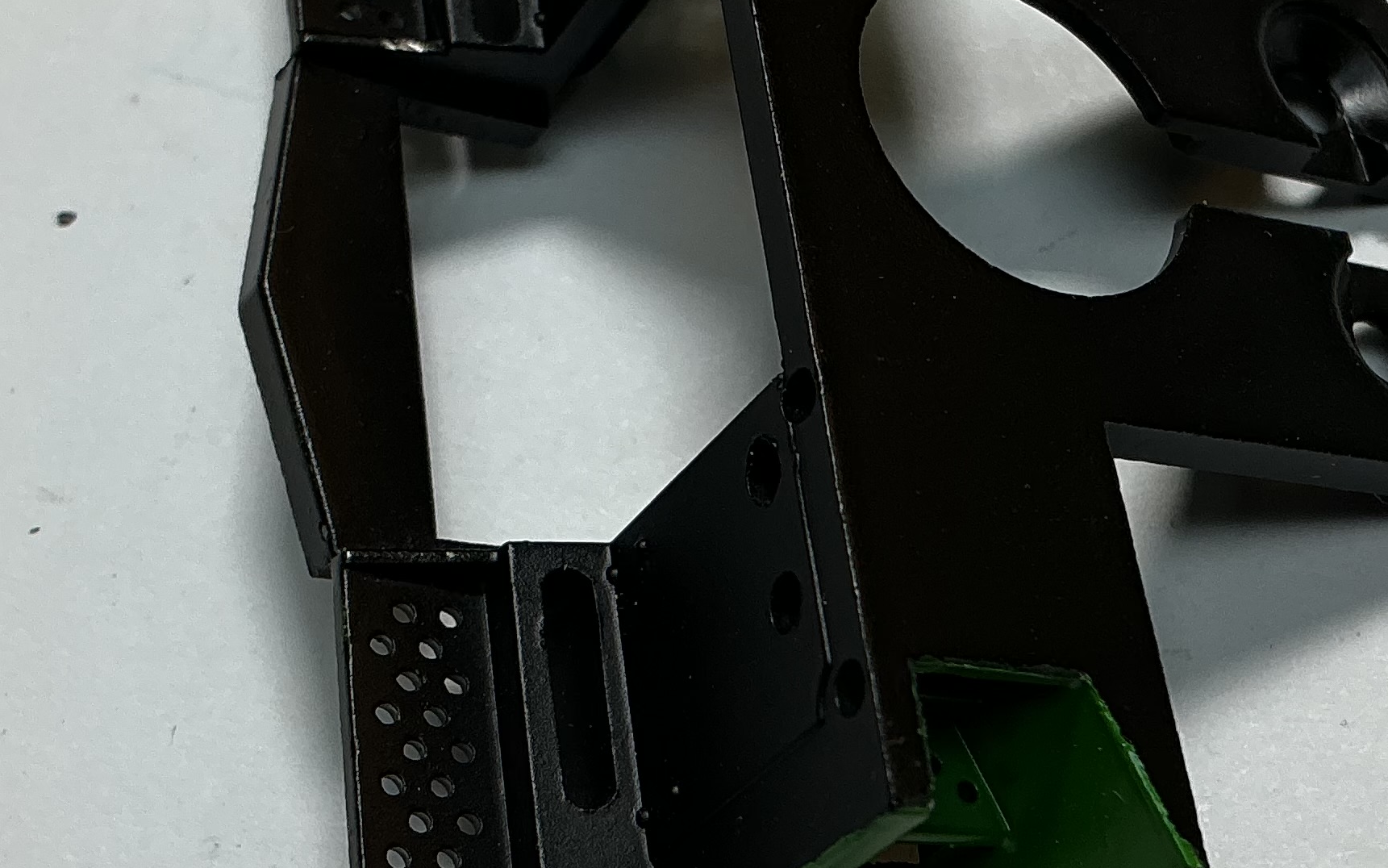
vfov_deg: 18.1
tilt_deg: -61.0
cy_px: 296
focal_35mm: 72
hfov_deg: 28.5
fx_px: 2724
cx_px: 890
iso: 20
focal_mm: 3
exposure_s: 1/197
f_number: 1.8
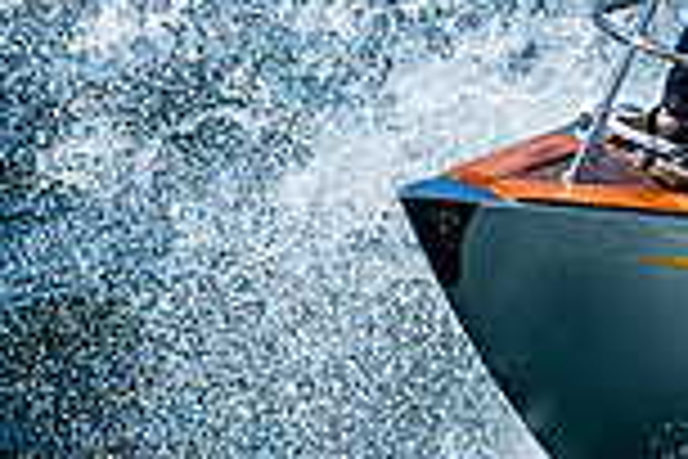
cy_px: -192
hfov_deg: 1.1
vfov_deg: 0.7
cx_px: 1154
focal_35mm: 1862
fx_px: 35582
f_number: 5
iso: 400
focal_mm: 310
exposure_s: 1/3200
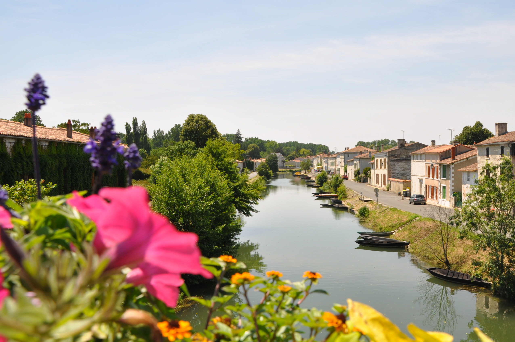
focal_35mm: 34
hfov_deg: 55.2
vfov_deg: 38.8
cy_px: 166
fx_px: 486
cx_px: 321
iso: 200
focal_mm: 18
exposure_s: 1/250
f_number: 8
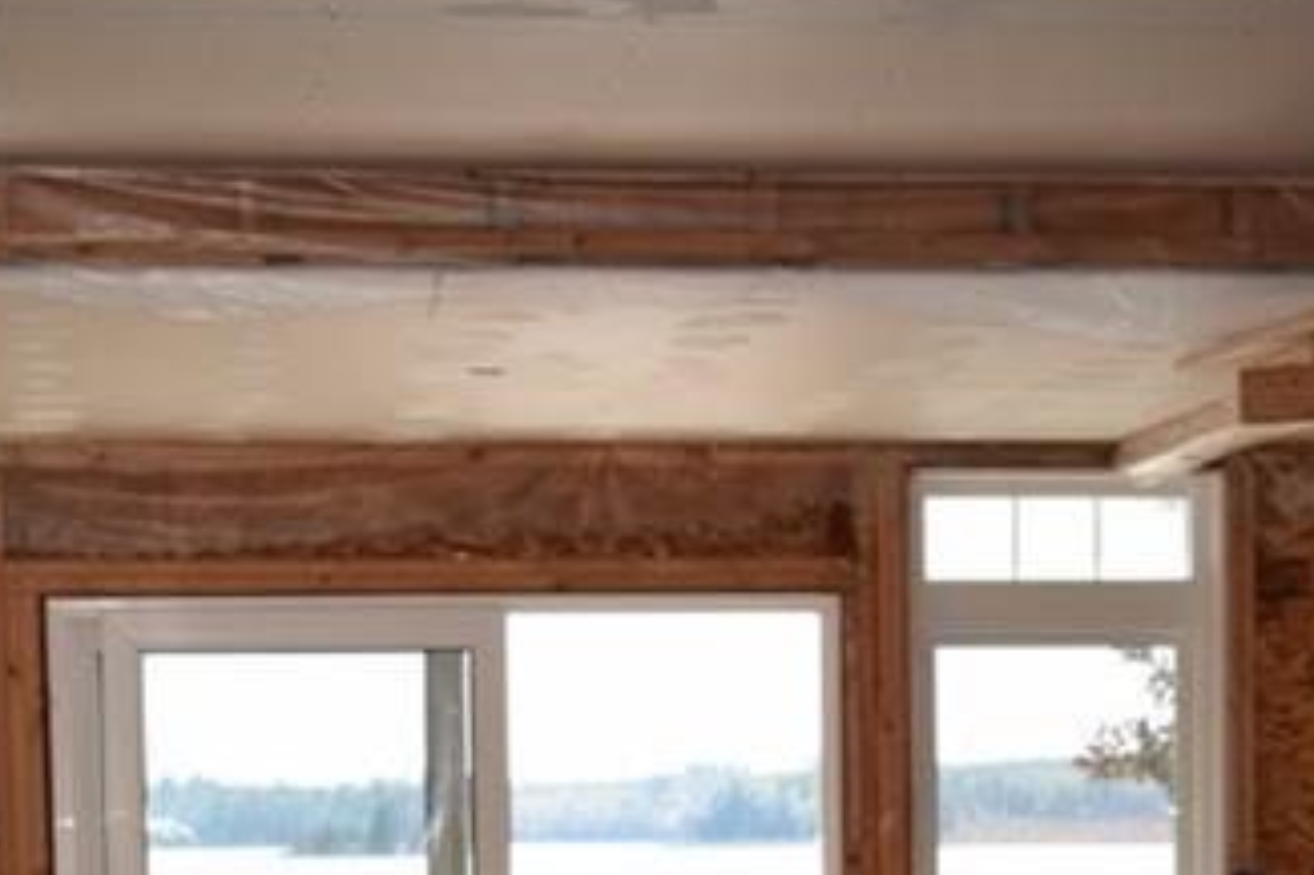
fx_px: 4122
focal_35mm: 113
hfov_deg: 18.1
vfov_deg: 11.6
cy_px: 1315
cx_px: 717
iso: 100
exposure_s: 1/160
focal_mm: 24
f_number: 6.3
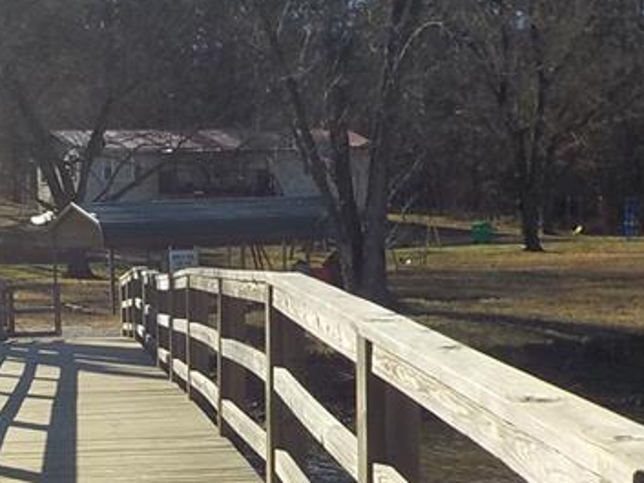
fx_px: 1619
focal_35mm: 87
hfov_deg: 22.1
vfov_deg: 16.9
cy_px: 337
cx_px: 106
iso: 125
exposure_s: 1/1250
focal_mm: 4.1
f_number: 3.3
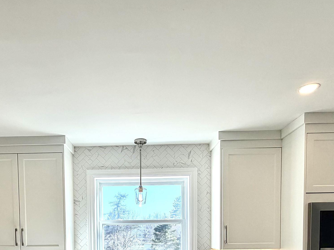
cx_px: 136
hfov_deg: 61.2
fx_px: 280
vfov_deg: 41.9
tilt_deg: -3.0
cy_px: 249
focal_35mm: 29
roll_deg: +0.7
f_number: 2.2
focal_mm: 2.22
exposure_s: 1/195
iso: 64
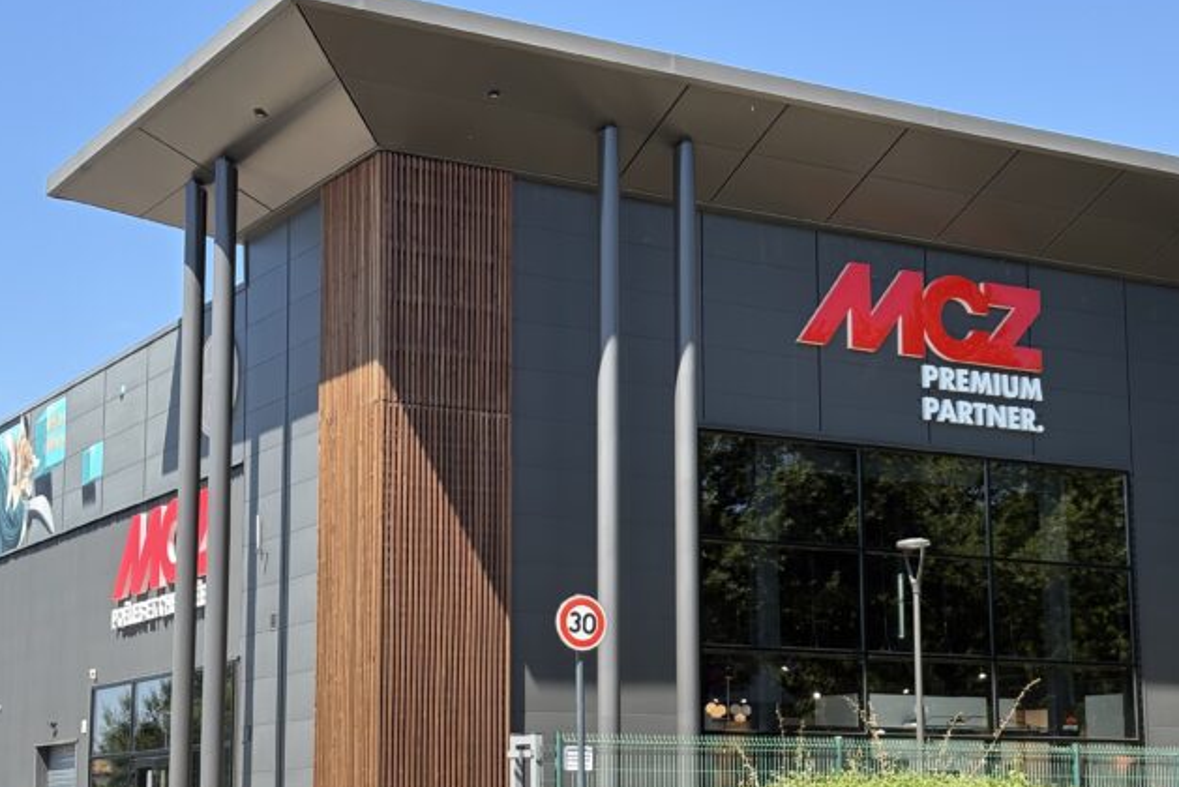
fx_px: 2162
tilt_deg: +9.2
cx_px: 647
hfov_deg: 30.5
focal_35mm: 66
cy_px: 485
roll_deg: +1.1
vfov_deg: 20.6
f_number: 1.6
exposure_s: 1/1156
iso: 40
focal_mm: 5.96
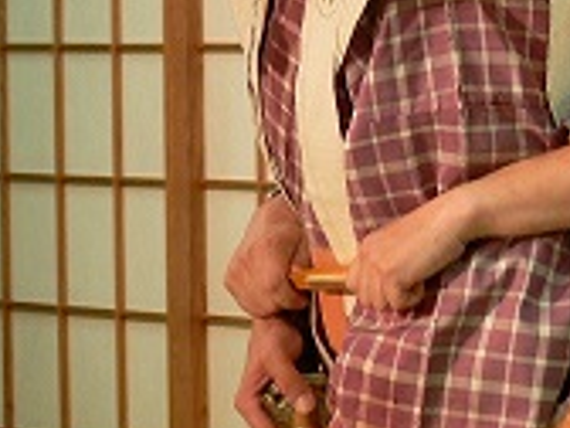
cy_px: -41
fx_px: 7179
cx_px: 648
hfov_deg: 4.5
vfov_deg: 3.4
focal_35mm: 436
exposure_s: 1/30
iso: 200
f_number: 3.6
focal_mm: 38.1
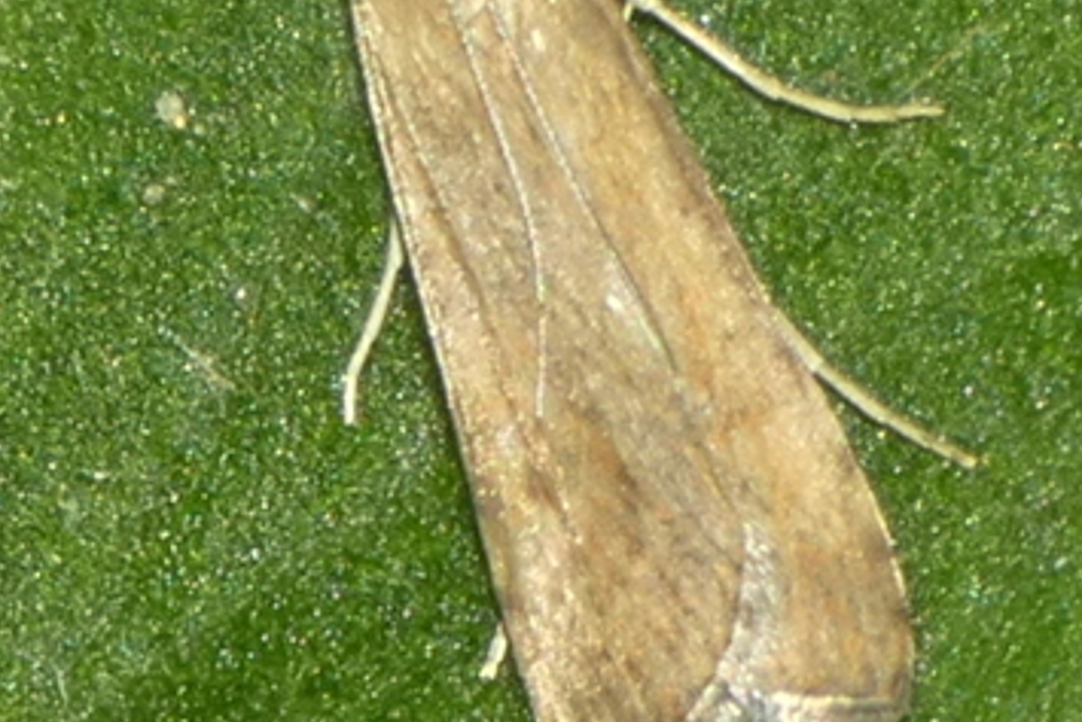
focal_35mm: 367
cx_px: 547
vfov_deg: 3.7
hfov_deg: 5.6
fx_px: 11034
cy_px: 210
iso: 80
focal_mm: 26.3
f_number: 5.4
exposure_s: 1/60
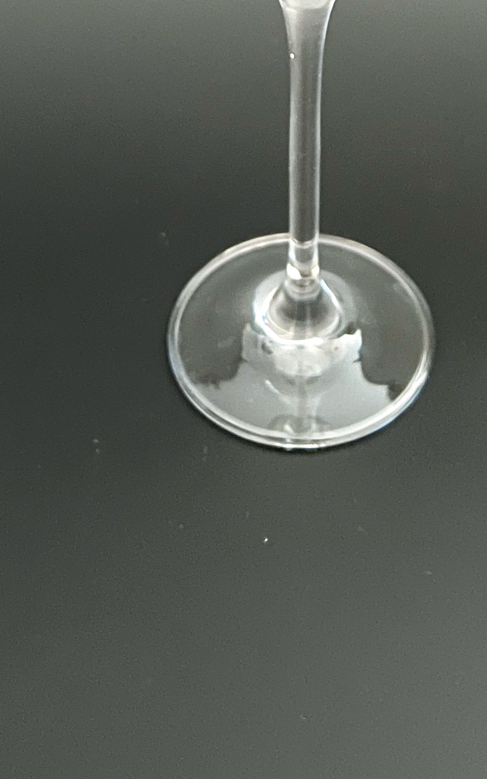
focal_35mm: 65
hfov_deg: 20.0
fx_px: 1381
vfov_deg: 28.2
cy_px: -113
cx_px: 306
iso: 640
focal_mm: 5.7
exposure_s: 1/12
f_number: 1.5
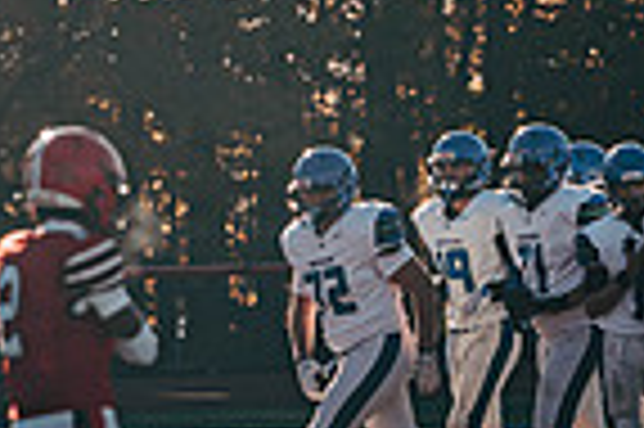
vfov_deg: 2.7
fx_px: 9077
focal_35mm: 508
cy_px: 164
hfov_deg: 4.1
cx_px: 275
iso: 125
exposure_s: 1/3200
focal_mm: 125
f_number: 2.8
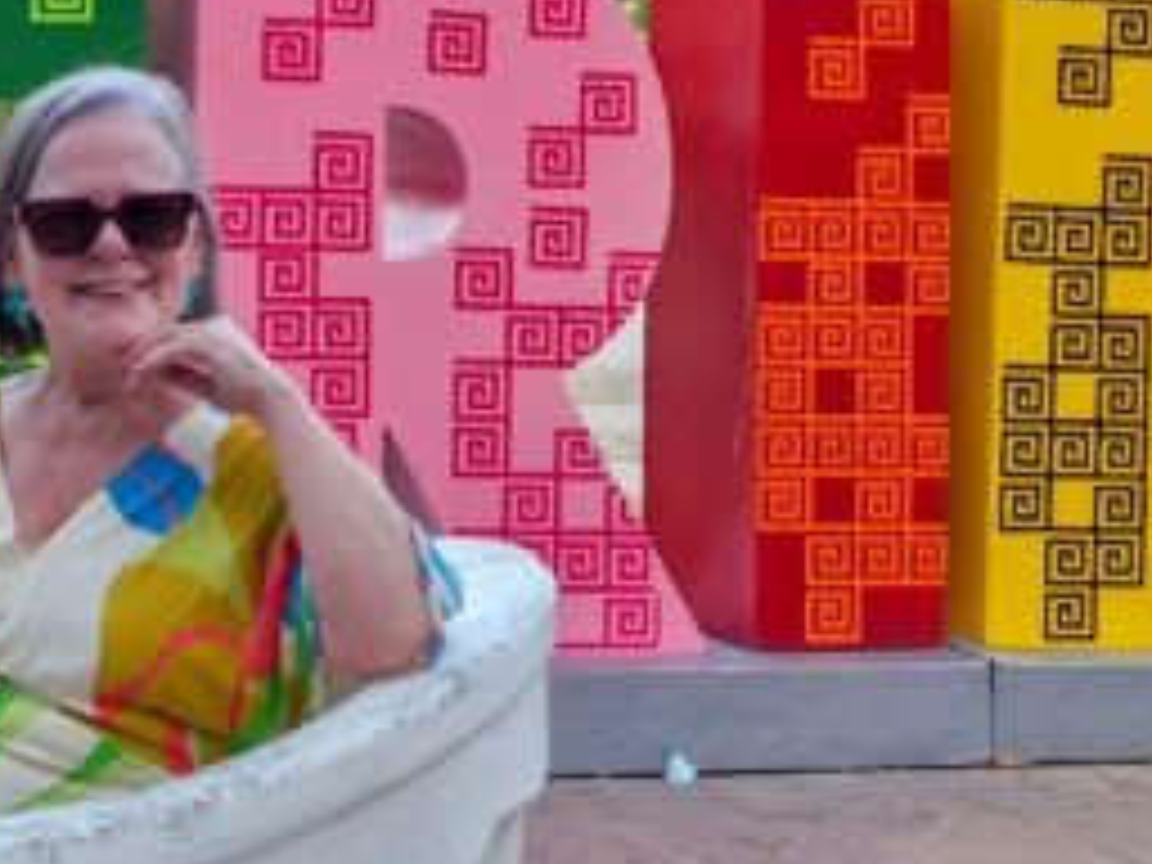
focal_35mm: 92
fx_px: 3062
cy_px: -99
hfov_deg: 20.7
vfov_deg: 15.6
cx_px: 14
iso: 125
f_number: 1.8
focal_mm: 5.54
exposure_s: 1/182
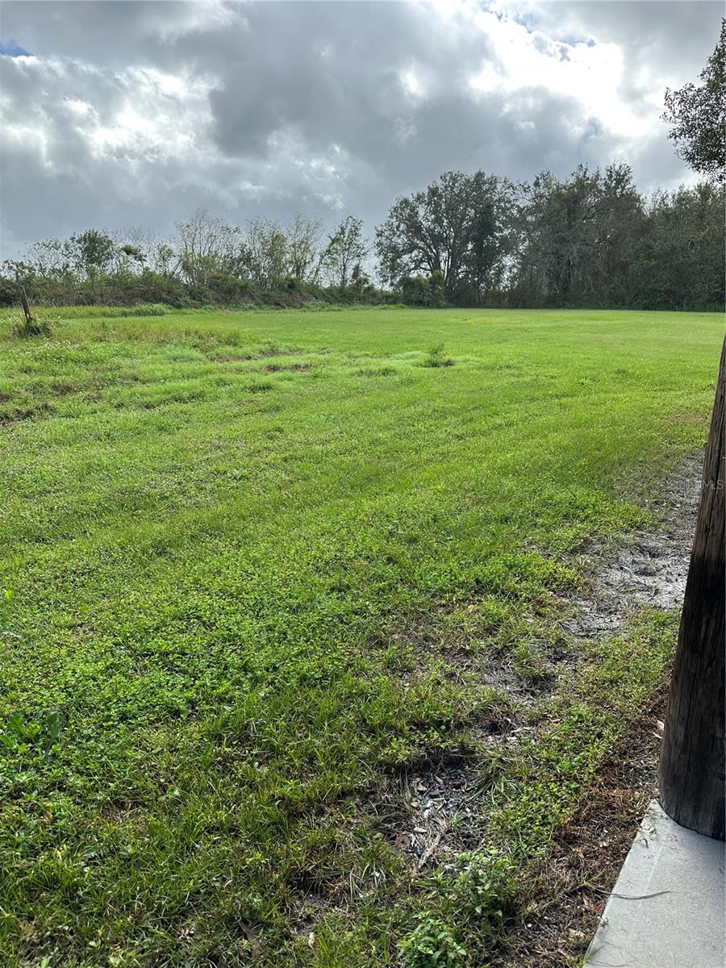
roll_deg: -0.2
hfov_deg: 56.8
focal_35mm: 24
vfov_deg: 71.6
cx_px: 363
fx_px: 671
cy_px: 484
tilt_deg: -16.4
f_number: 1.78
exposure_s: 1/1949
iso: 80
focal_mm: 6.86
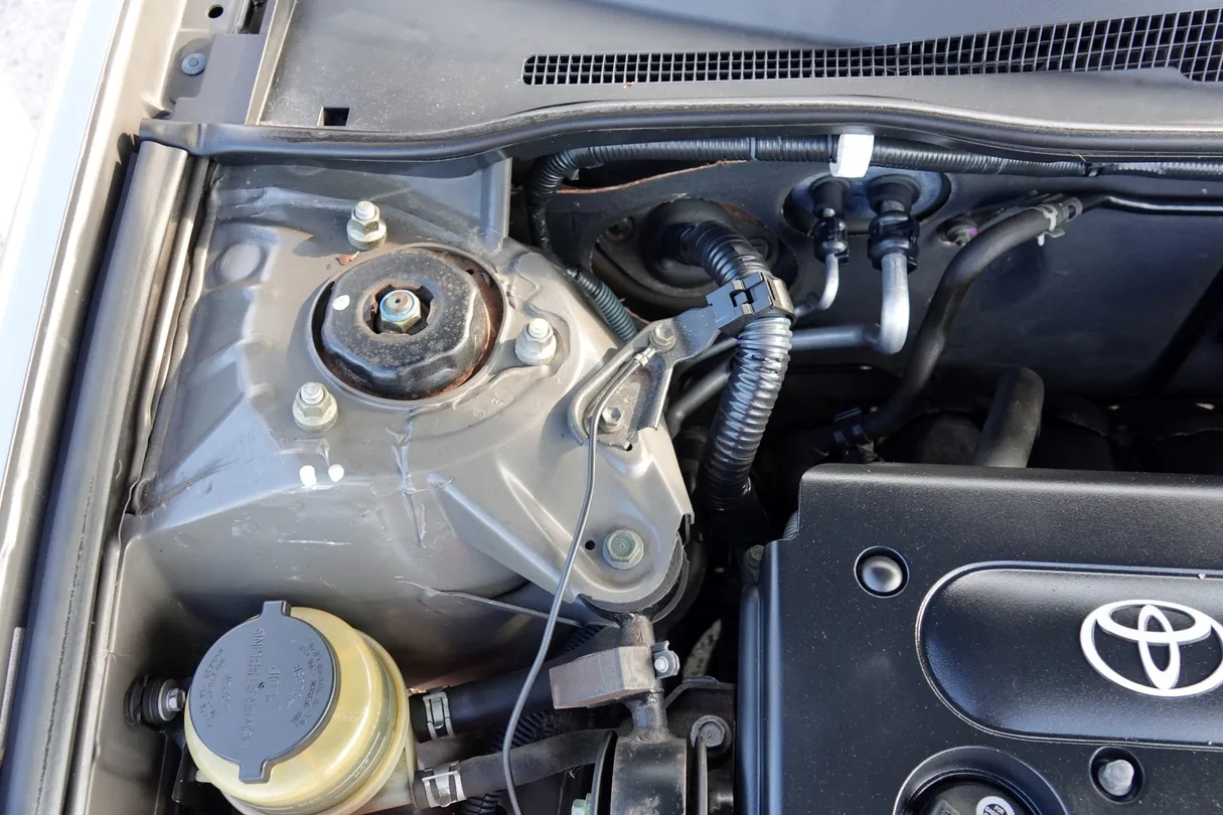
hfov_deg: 63.7
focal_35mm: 29
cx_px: 612
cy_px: 408
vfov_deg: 45.0
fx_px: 985
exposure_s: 1/30
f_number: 2.8
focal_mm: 10.8
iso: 100
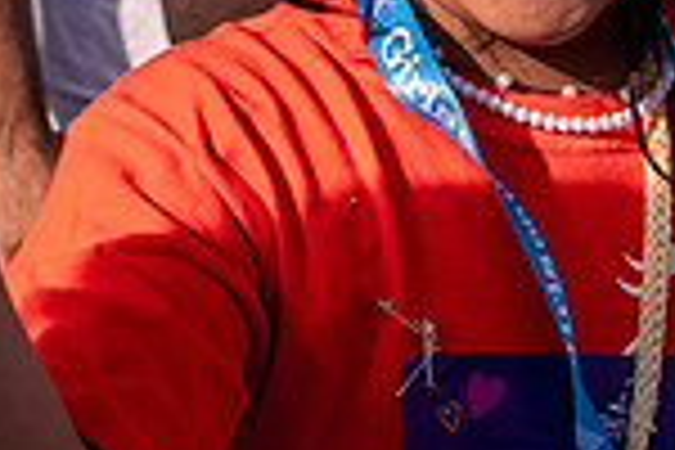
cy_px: -468
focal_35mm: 284
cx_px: 241
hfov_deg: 7.3
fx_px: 5325
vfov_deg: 4.8
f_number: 5.6
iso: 200
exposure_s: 1/800
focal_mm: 38
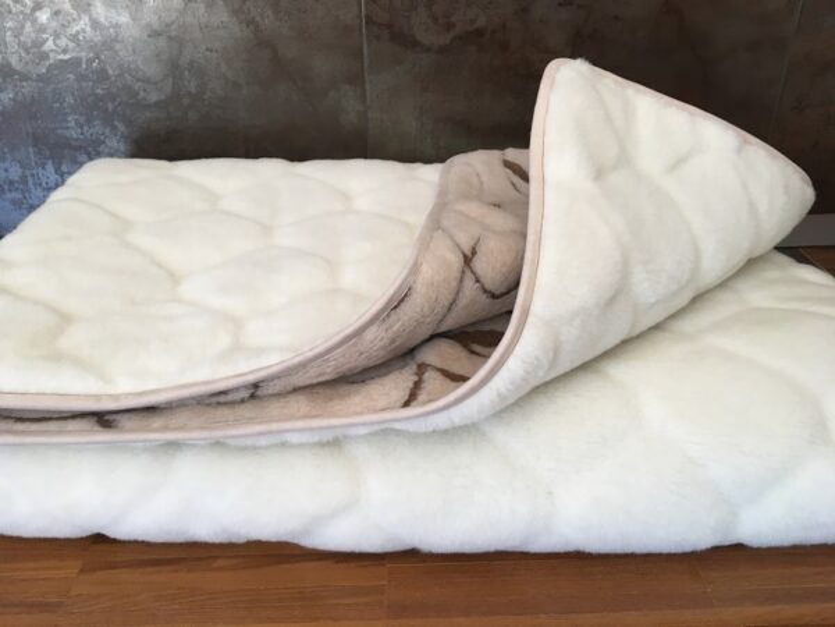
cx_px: 418
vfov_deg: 48.2
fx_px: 700
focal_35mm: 29
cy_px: 314
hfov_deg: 61.7
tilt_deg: -32.6
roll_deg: +0.8
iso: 50
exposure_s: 1/33
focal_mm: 4.15
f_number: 2.2
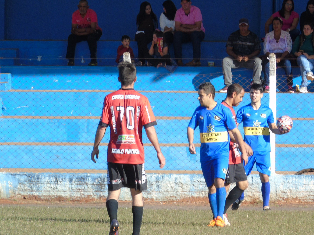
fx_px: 4736
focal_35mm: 522
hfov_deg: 3.8
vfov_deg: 2.8
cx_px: 203
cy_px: 126
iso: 80
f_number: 5.2
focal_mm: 65
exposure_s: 1/200
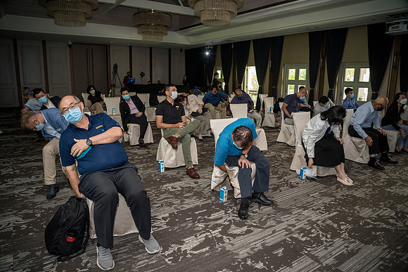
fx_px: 272
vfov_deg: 53.2
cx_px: 204
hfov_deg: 73.7
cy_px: 136
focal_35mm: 24
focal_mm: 24
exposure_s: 1/60
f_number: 5
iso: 2500
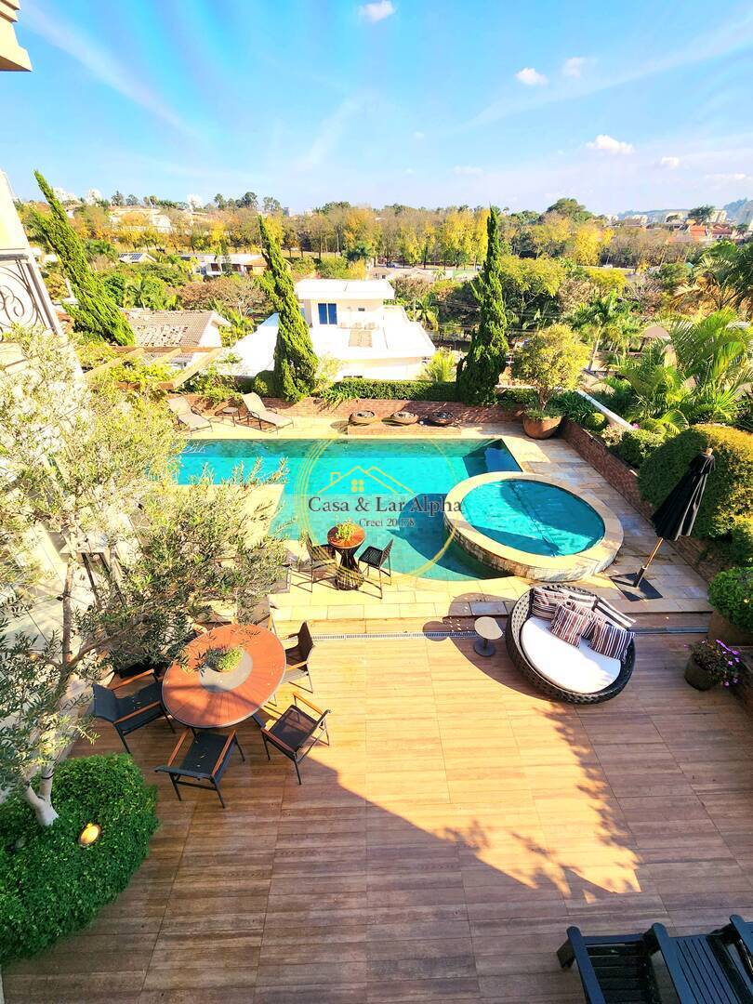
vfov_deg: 106.2
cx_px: 376
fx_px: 377
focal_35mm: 13
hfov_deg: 89.9
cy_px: 502
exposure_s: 1/1111
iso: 50
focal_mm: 2.2
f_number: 2.2
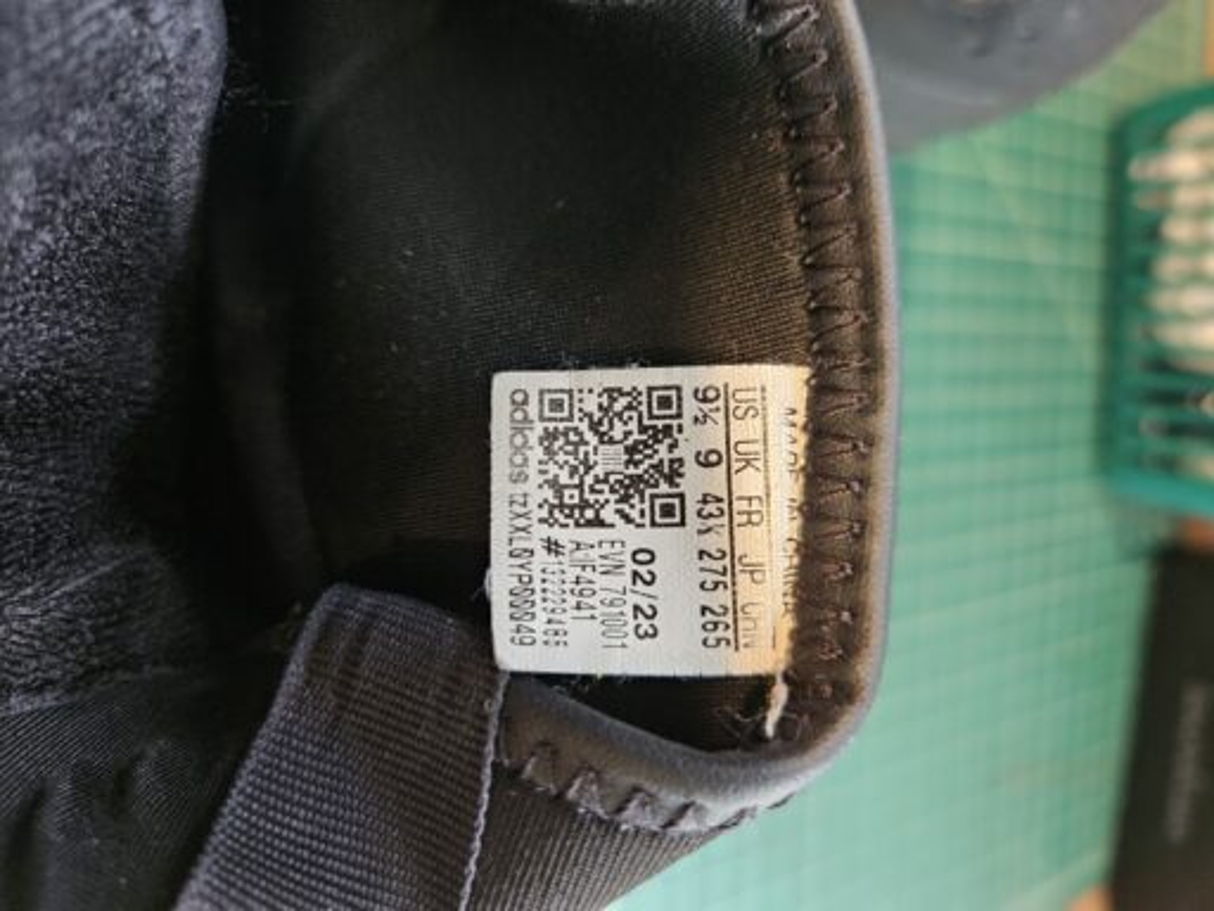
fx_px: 807
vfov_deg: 58.9
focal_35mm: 23
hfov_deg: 73.9
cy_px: 456
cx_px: 607
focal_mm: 5.4
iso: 640
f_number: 1.8
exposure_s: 1/60
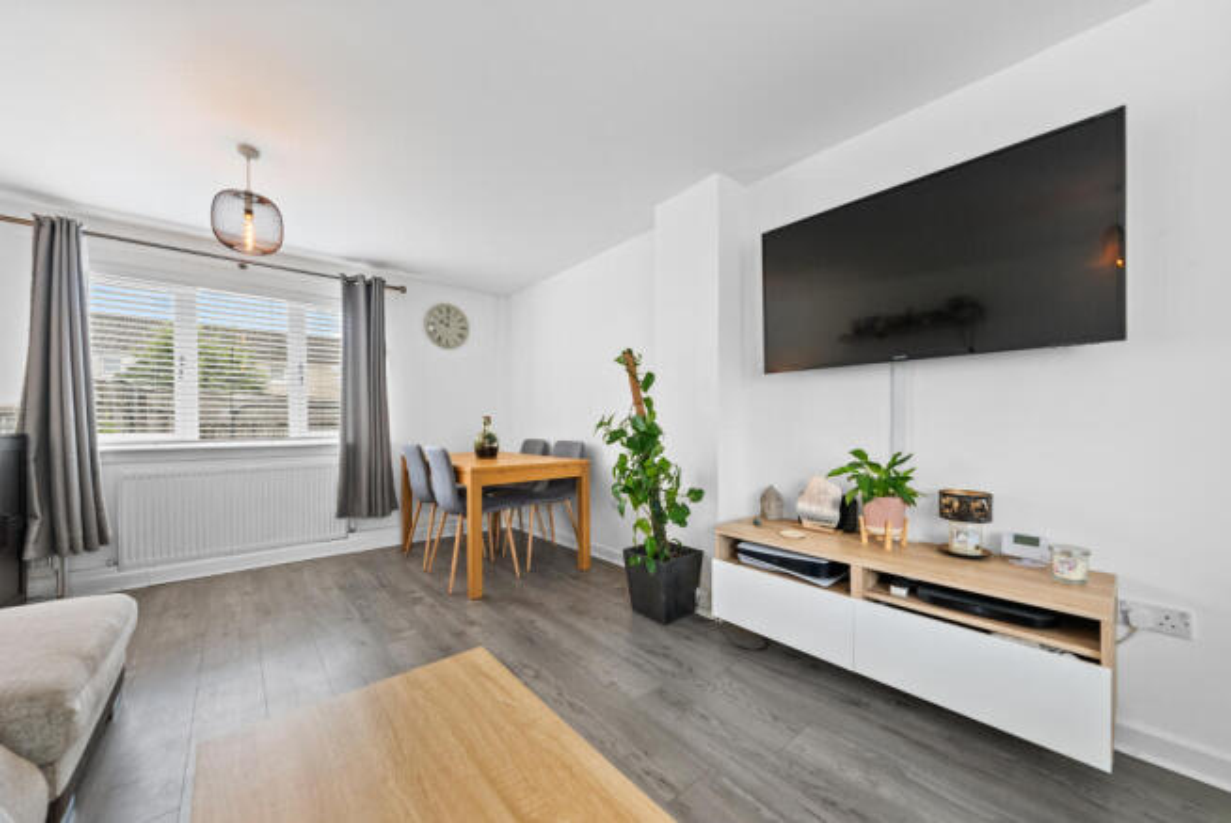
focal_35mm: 12
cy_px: 412
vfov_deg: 90.1
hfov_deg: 112.6
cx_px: 616
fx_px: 411
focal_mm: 12
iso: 1000
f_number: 4
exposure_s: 1/25
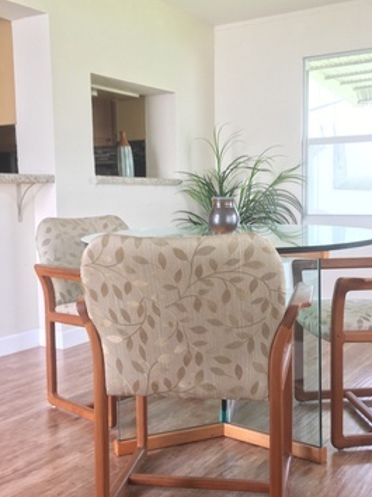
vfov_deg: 45.8
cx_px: 222
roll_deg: +2.5
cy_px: 256
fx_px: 588
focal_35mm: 41
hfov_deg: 35.0
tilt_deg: -5.5
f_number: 2.2
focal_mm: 4.15
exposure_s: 1/30
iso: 25
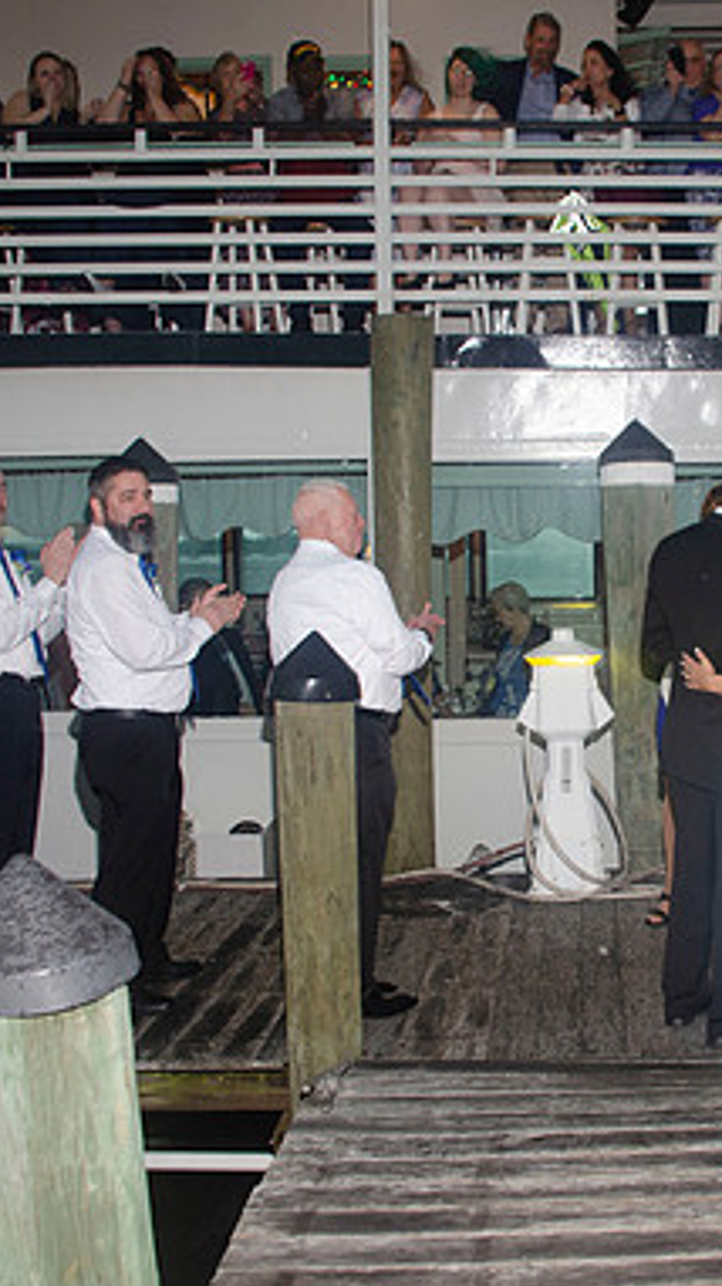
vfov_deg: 47.4
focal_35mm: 43
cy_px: 645
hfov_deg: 26.8
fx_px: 1465
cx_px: 641
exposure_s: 1/30
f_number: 5
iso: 400
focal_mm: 18
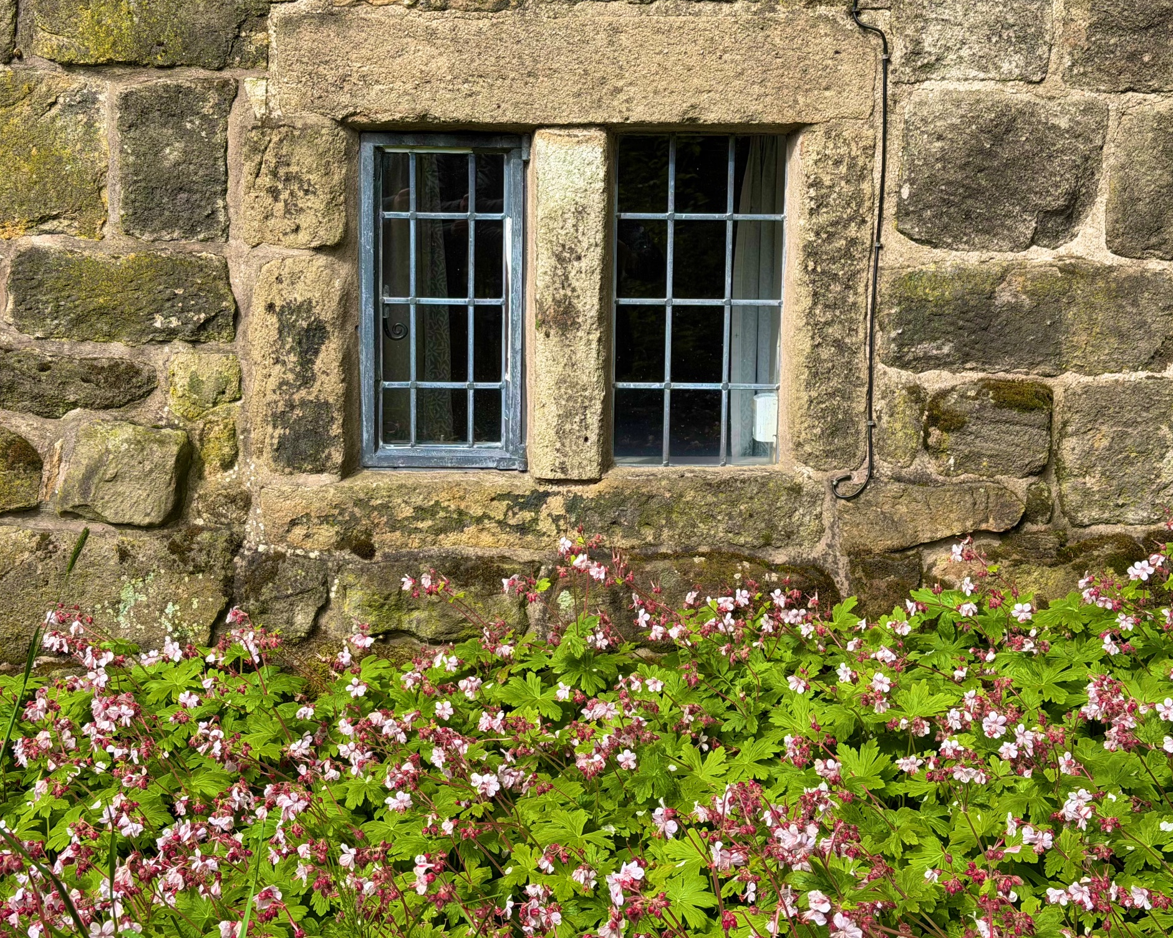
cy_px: 463
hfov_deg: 36.7
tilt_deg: -6.9
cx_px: 568
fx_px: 1771
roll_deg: +0.0
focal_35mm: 51
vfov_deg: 29.7
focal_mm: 6.76
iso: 64
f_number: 1.78
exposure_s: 1/2667
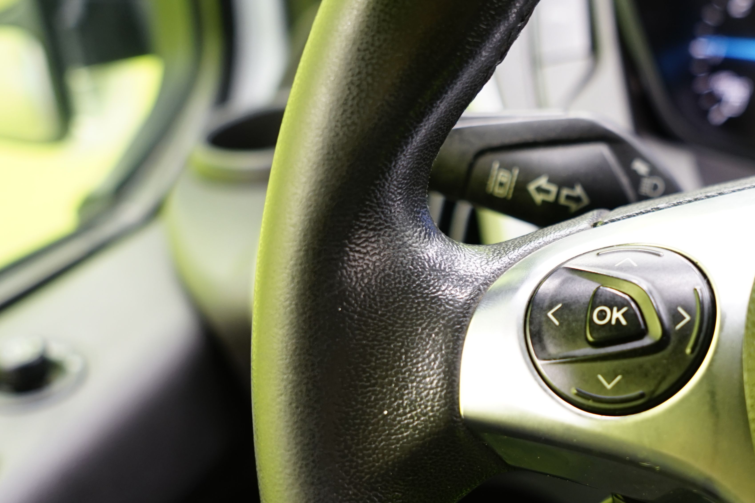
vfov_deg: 25.3
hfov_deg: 36.1
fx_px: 1111
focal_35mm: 53
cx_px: 621
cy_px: 348
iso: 500
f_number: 4
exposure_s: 1/10
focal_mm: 30
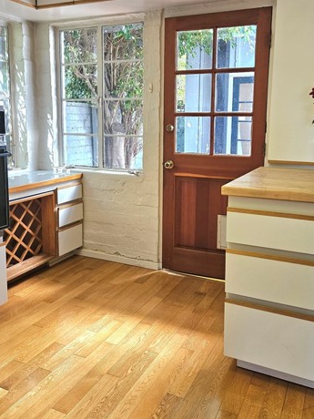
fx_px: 387
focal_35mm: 32
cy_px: 174
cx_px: 164
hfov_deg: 44.1
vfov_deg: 56.5
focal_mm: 5.4
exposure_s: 1/120
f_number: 1.8
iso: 200
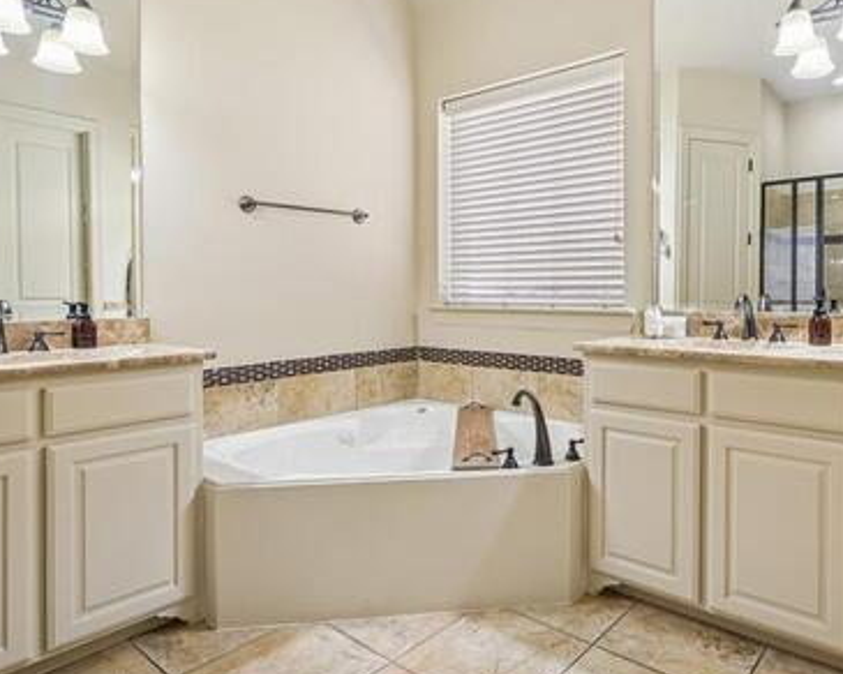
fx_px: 574
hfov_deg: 71.6
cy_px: 275
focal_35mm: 23
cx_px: 517
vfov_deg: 60.4
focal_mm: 14
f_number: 9
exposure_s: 1/10
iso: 250
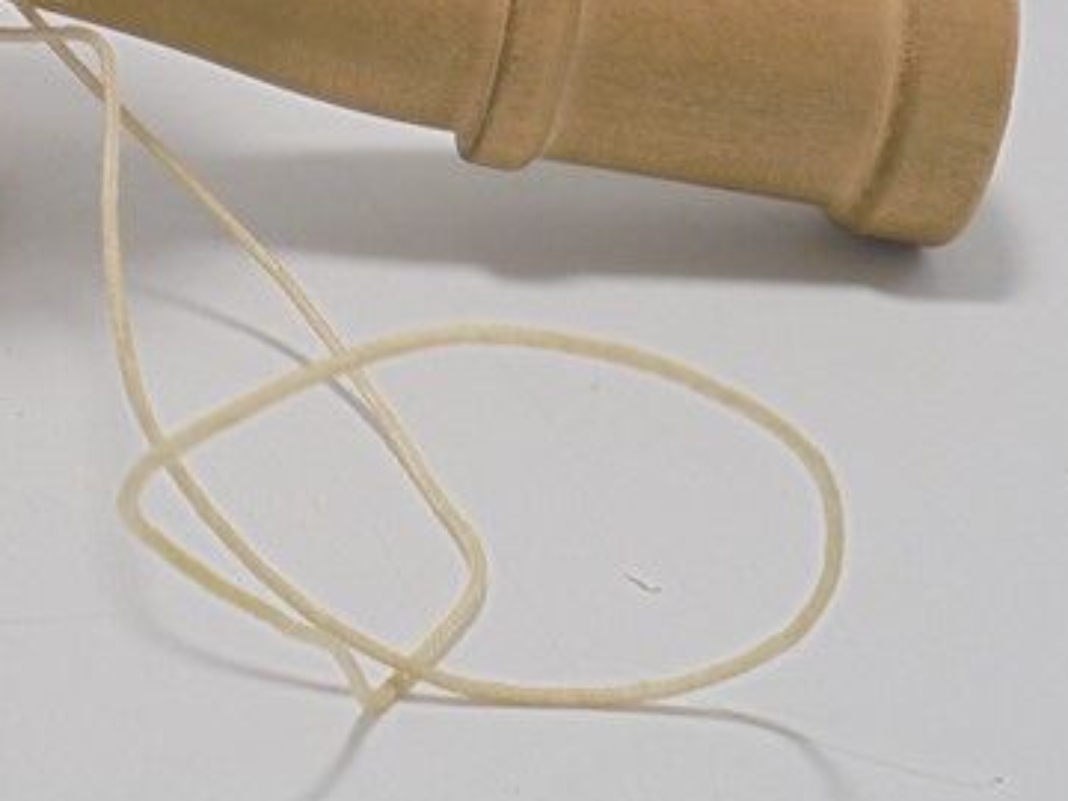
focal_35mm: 95
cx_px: 169
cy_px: -123
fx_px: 2931
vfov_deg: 15.1
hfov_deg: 20.4
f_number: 4.2
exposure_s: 1/60
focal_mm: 6.9
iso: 100
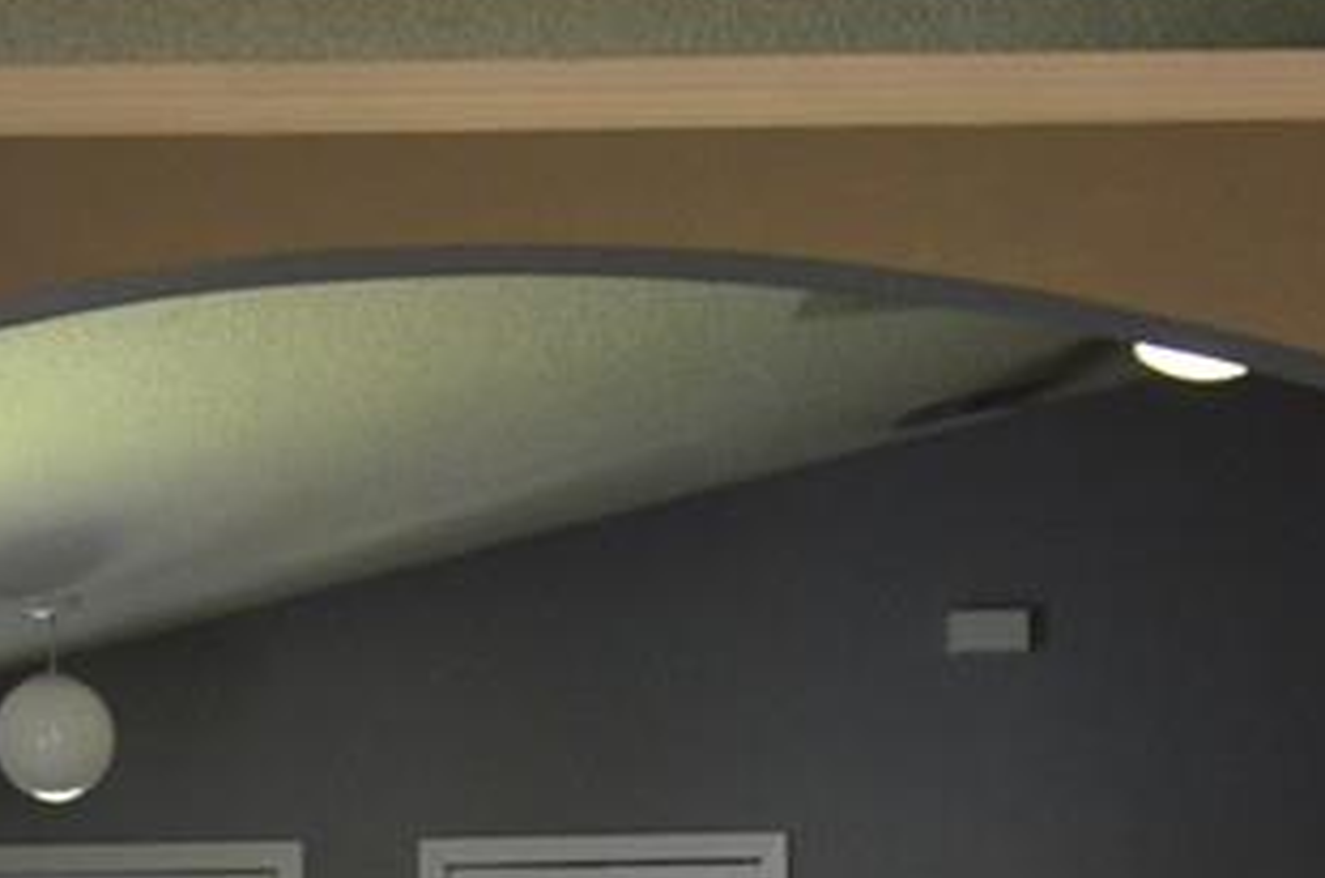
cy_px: 1385
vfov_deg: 14.1
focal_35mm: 89
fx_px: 3269
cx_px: 533
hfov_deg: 22.9
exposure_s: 1/60
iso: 800
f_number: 7.1
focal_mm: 18
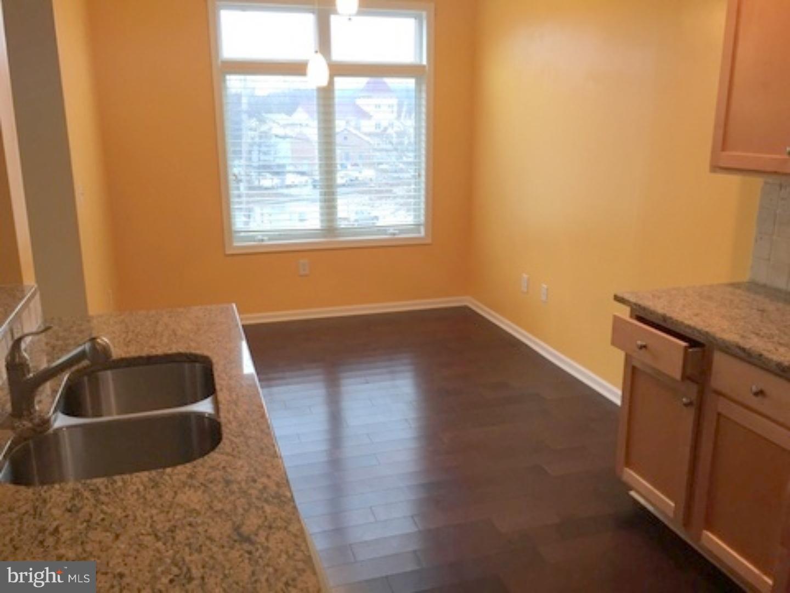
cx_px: 395
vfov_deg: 48.2
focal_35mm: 29
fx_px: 662
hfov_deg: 61.7
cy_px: 296
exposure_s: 1/30
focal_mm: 4.15
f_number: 2.2
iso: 50
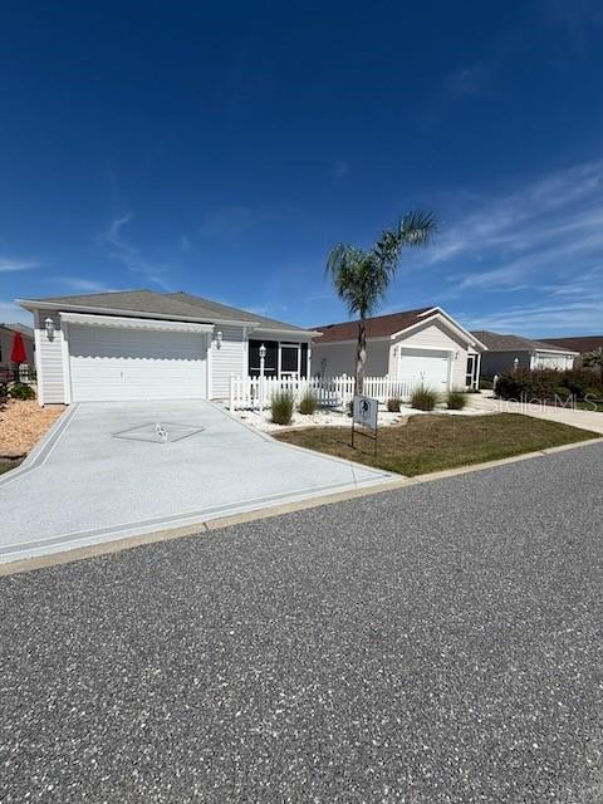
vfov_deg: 102.1
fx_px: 325
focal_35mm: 14
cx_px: 302
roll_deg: -1.6
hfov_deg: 85.7
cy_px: 402
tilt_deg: -5.9
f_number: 2.2
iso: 20
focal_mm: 2.22
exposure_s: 1/1745
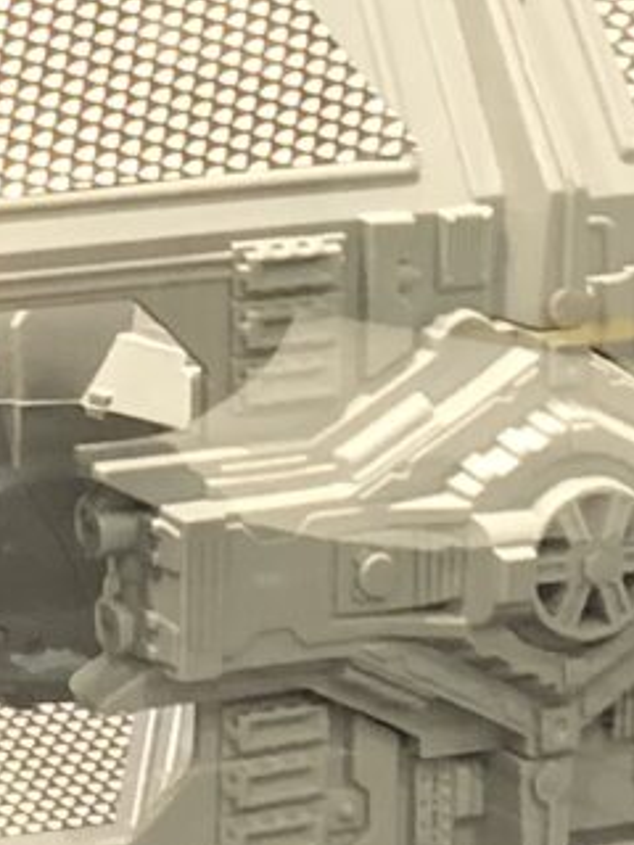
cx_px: -32
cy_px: 40
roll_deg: +1.2
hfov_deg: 7.1
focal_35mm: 208
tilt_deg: -3.3
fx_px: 5079
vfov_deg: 9.5
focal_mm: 4.25
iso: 400
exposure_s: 1/33
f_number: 1.8
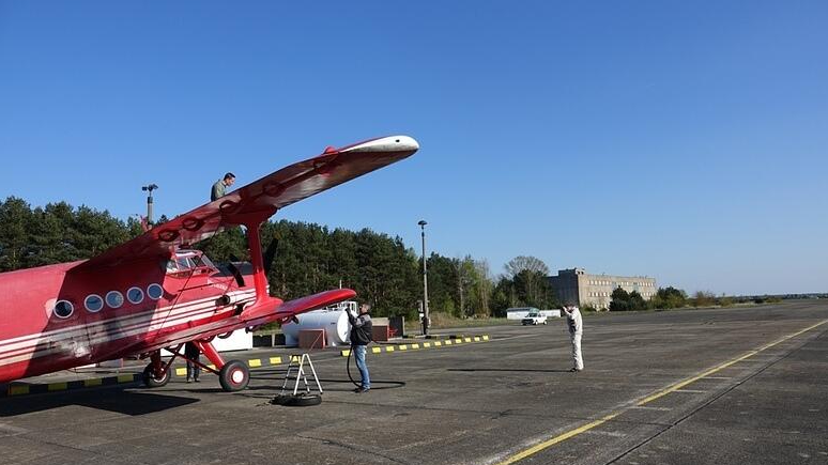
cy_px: 251
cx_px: 424
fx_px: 571
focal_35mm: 26
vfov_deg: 44.3
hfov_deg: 71.9
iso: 100
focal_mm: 8.8
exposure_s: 1/800
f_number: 4
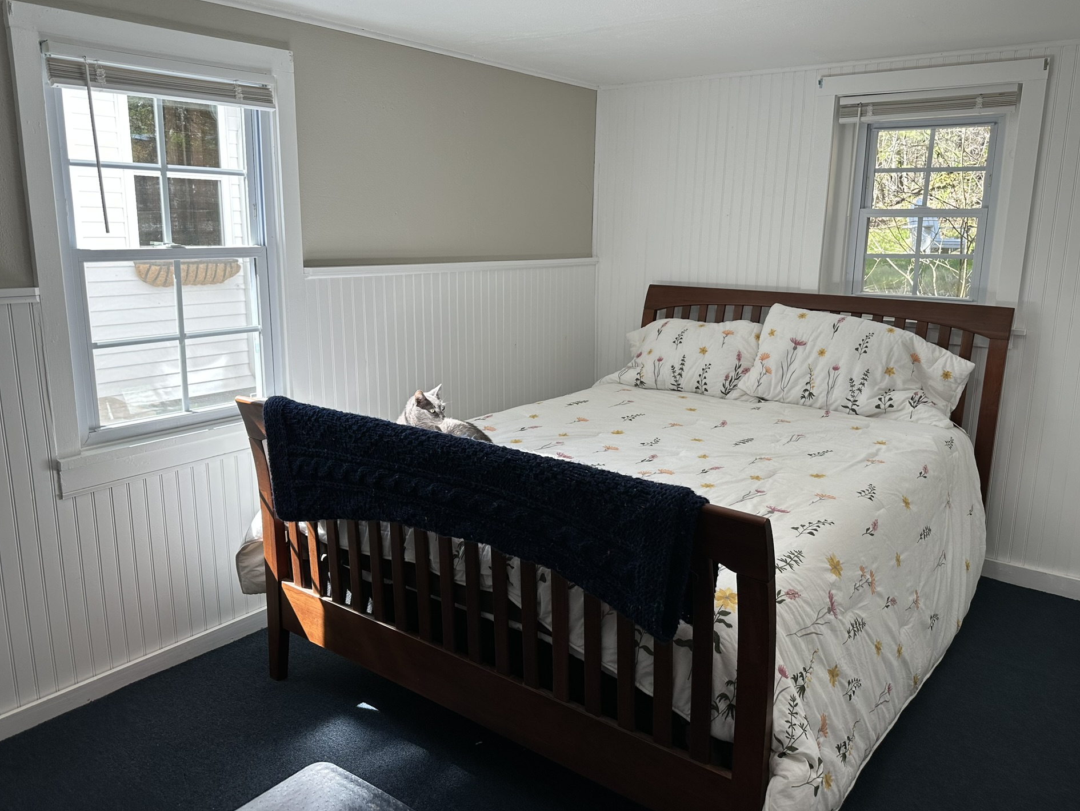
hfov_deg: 67.2
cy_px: 391
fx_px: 811
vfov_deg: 53.1
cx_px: 571
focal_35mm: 26
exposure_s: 1/240
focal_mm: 6.86
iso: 64
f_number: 1.78
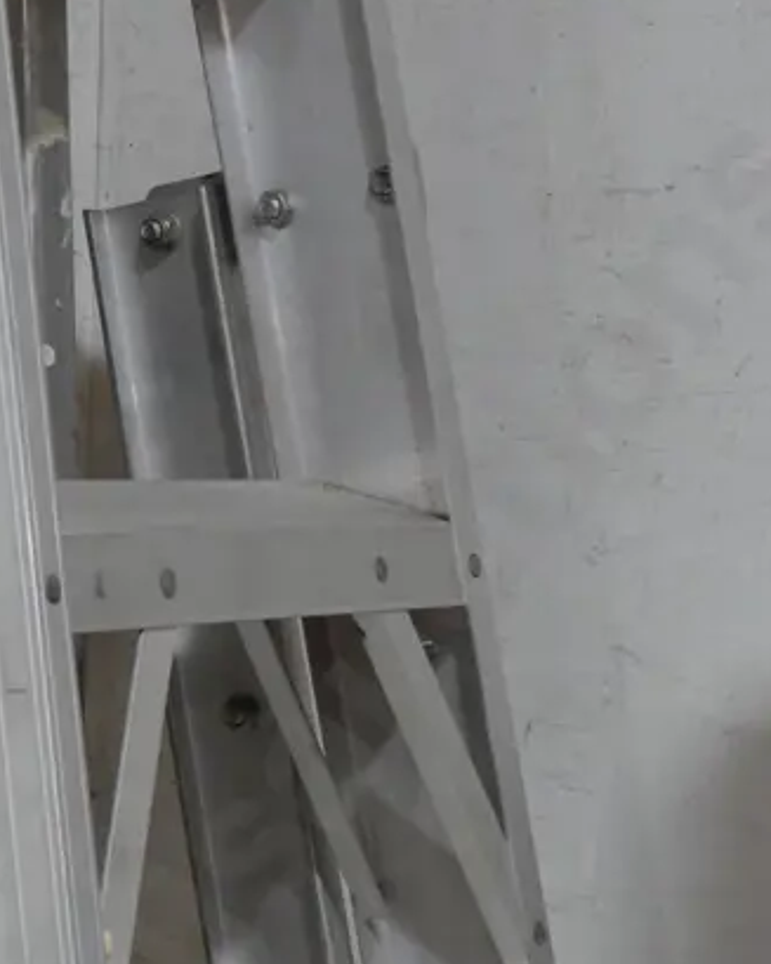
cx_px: 404
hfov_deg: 11.7
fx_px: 3766
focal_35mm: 132
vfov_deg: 14.6
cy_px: 653
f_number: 5.3
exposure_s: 1/60
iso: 1600
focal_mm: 27
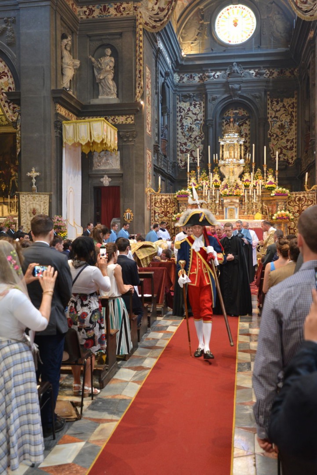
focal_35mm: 35
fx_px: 462
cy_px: 238
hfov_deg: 37.9
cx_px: 158
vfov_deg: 54.4
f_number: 3.5
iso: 1250
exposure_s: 1/50
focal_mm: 35
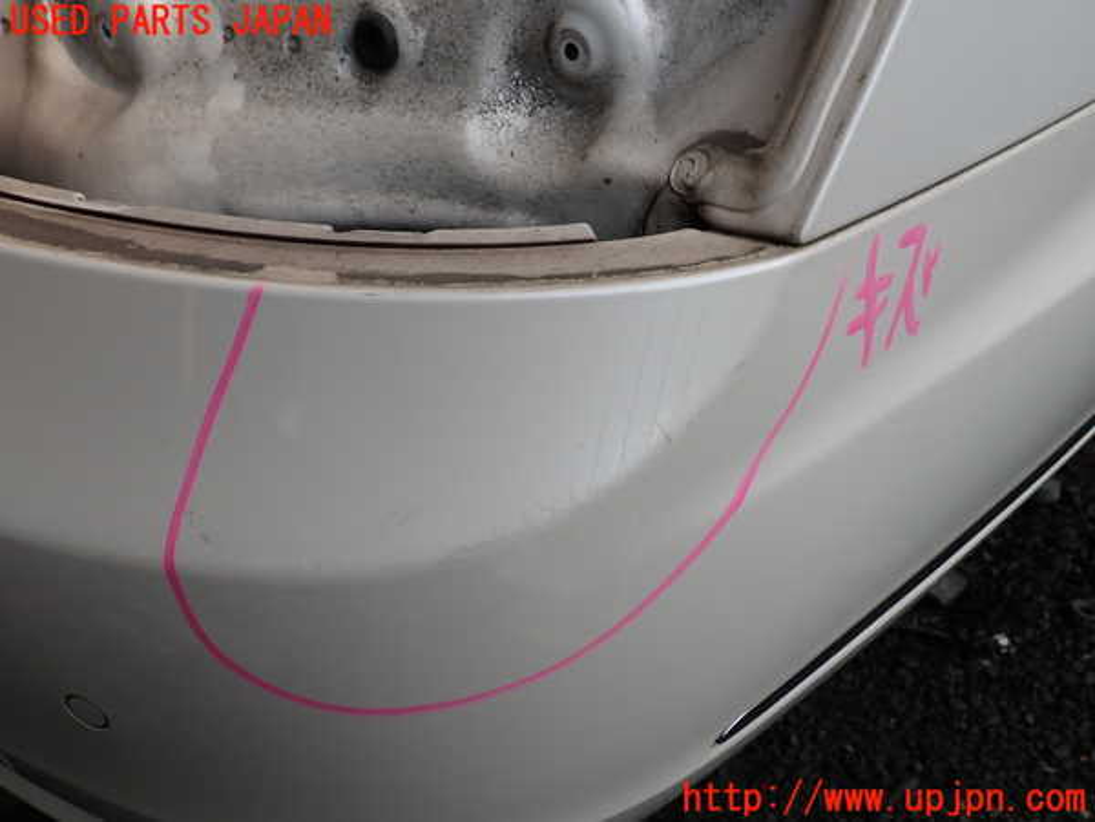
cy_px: 411
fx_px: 949
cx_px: 548
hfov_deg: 60.0
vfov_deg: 46.8
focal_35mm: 30
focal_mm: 5.4
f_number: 3.2
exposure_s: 1/1000
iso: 100
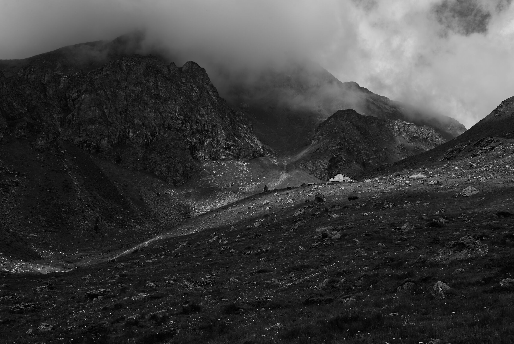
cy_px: 172
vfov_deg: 27.6
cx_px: 257
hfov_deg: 40.3
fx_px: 700
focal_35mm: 49
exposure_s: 1/200
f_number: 14
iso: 100
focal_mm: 49
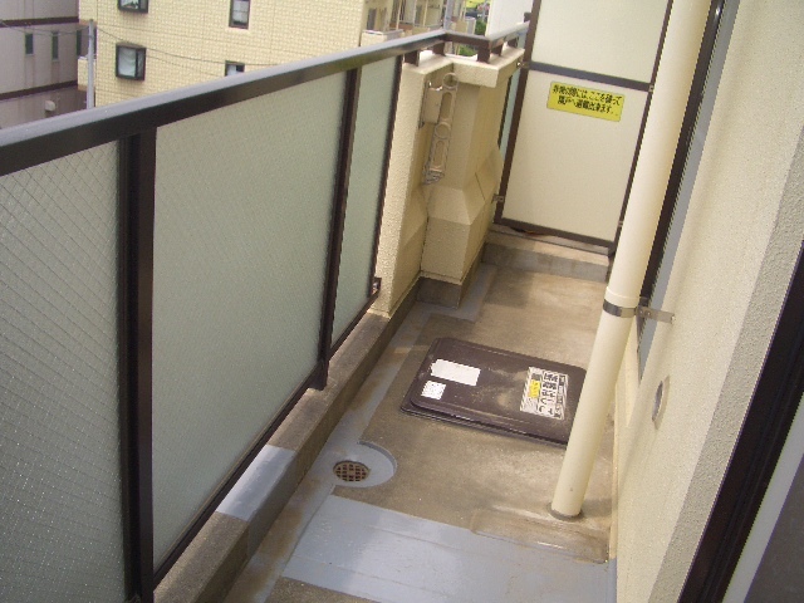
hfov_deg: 52.6
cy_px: 302
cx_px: 402
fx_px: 813
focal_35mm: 35
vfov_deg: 40.7
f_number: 4.3
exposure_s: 1/200
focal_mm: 5.8
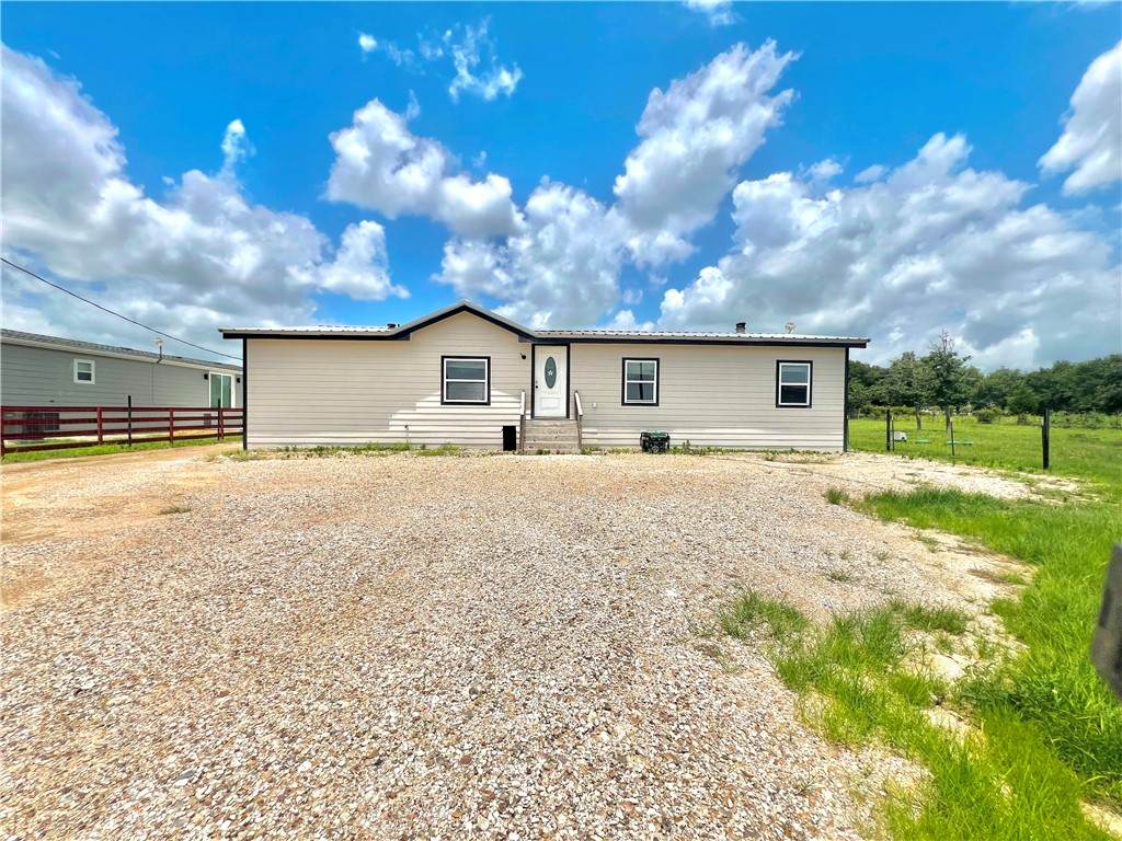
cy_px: 420
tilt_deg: -1.1
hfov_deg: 106.2
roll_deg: -1.4
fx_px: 421
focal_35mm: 13
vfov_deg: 89.9
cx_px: 561
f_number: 1.8
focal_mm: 1.57
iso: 32
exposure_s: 1/3650
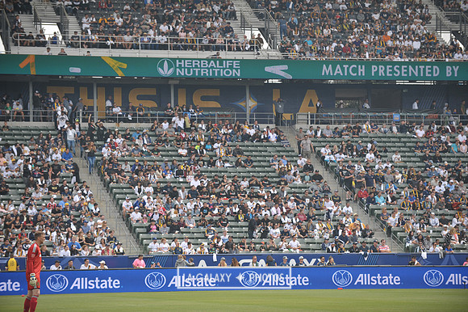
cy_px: 156
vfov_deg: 9.8
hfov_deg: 14.7
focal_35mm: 140
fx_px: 1819
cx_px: 234
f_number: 3.5
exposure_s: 1/2500
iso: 320
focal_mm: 140
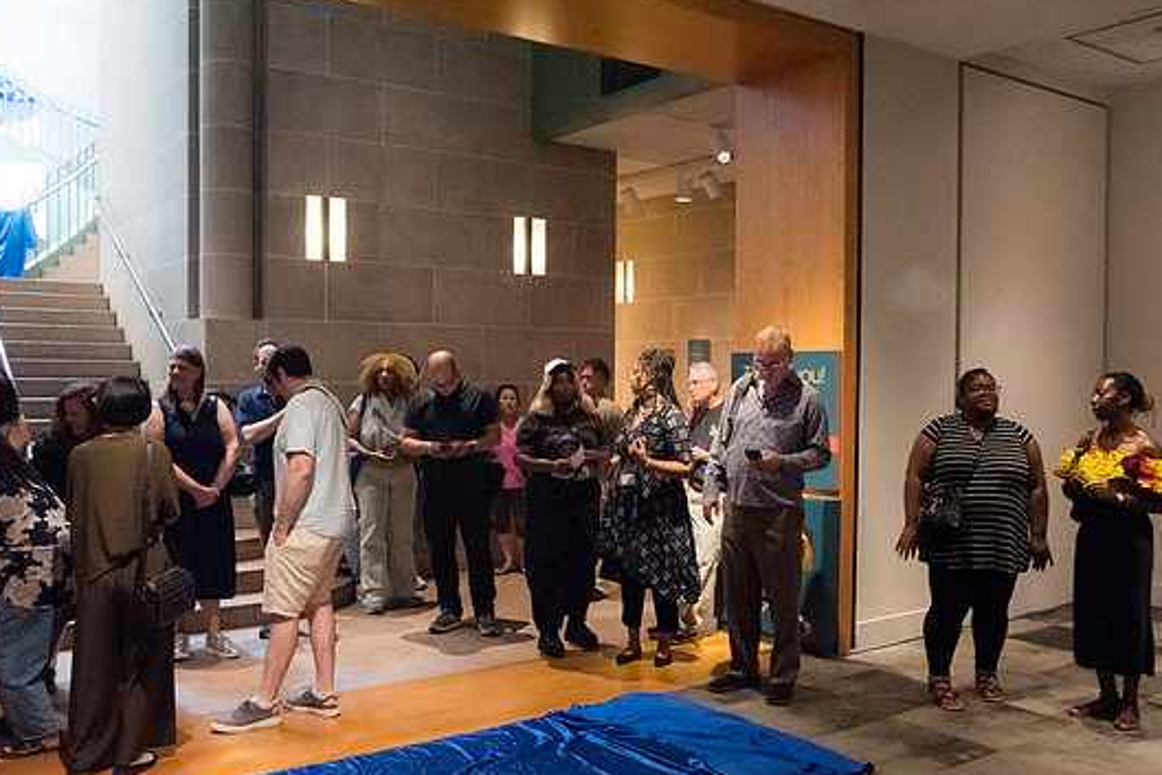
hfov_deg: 55.8
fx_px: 1098
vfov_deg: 38.9
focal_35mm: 34
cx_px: 608
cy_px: 414
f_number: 5
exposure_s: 1/125
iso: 6400
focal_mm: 31
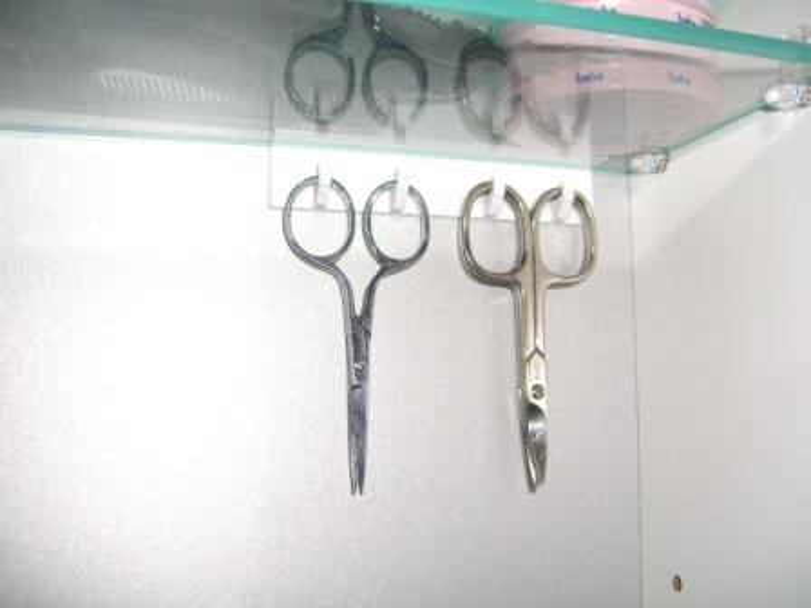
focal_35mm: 38
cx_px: 406
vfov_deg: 37.7
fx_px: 890
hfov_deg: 49.0
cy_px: 304
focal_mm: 7.9
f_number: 2.8
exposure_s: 1/60
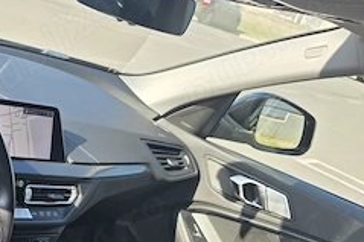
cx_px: -40
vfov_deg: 21.2
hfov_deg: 29.9
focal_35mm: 60
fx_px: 606
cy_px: 283
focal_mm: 6.3
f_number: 1.7
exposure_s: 1/359
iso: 40
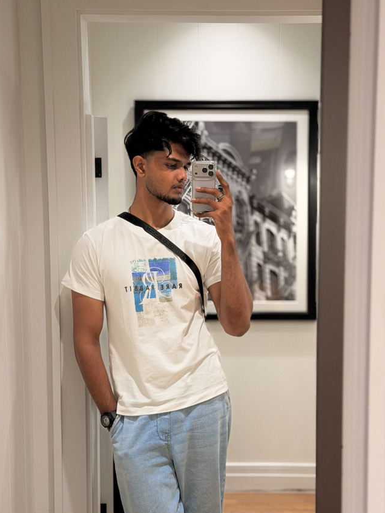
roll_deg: +0.0
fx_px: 859
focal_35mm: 58
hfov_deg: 25.2
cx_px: 206
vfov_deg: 33.2
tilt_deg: -6.5
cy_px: 279
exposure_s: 1/100
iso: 100
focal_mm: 6.76
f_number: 1.78
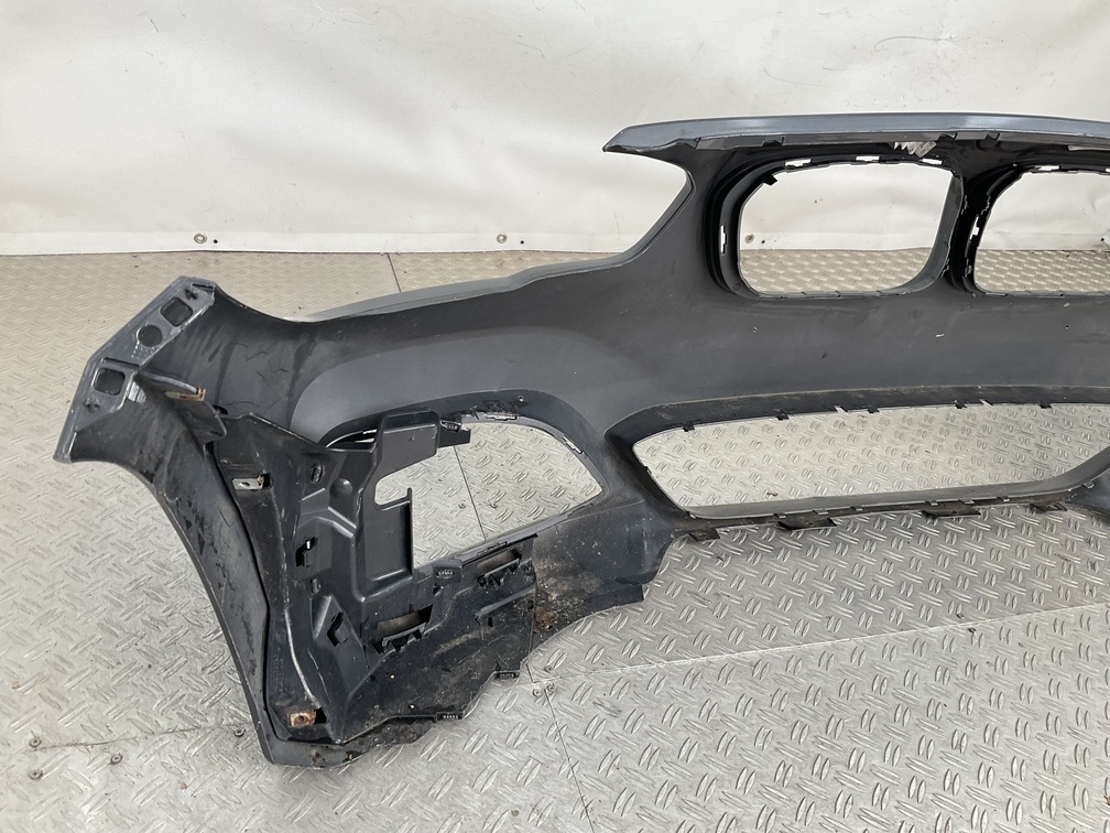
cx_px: 555
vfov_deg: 48.2
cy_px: 416
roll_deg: -10.5
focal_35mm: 29
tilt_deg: -31.4
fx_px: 930
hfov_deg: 61.7
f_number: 1.8
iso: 20
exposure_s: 1/120
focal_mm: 3
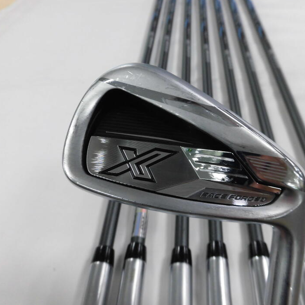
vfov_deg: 55.6
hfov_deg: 55.0
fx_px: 289
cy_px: 154
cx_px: 189
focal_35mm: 29
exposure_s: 1/60
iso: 160
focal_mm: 4.3
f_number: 3.1
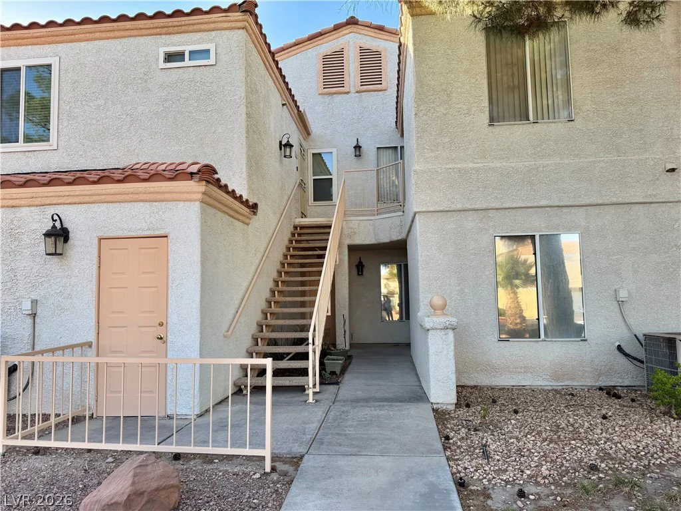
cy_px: 256
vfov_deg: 56.8
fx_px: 472
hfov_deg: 71.6
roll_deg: +0.4
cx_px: 340
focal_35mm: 24
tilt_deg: +4.8
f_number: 1.78
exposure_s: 1/757
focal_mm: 6.76
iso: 80
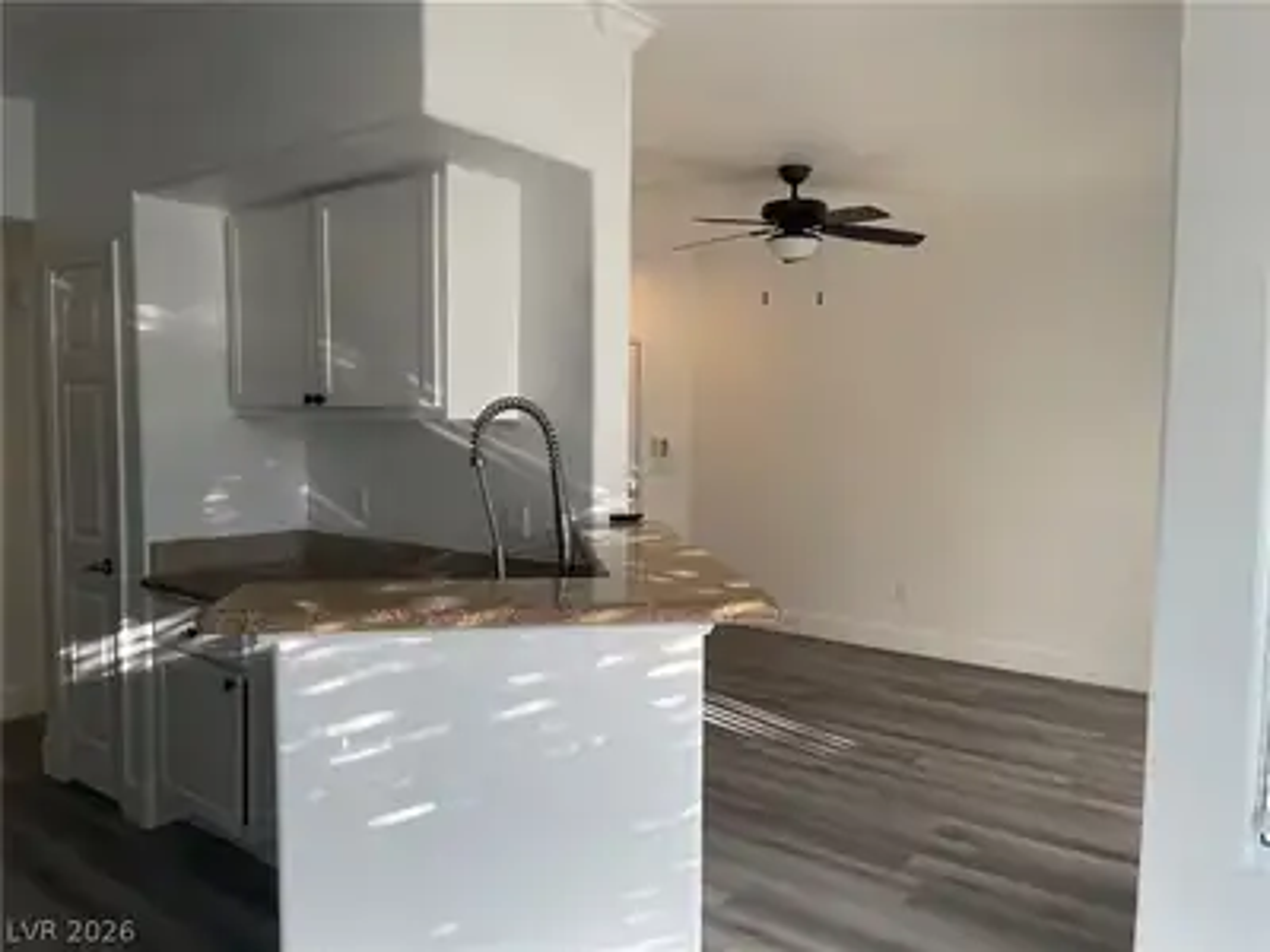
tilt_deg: -4.0
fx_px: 917
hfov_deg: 69.4
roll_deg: -0.2
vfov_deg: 54.9
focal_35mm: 25
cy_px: 476
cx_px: 635
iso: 80
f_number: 1.6
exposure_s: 1/121
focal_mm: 5.1
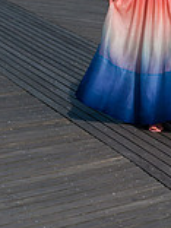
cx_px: 256
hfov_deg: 5.9
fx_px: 1647
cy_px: 61
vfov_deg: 7.9
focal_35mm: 250
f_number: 4
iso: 200
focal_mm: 70
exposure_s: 1/6400
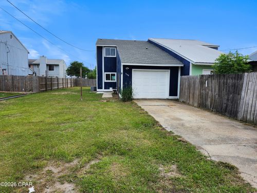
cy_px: 96
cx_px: 128
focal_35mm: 23
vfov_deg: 58.9
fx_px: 171
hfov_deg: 73.9
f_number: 1.8
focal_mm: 5.54
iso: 25
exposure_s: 1/809
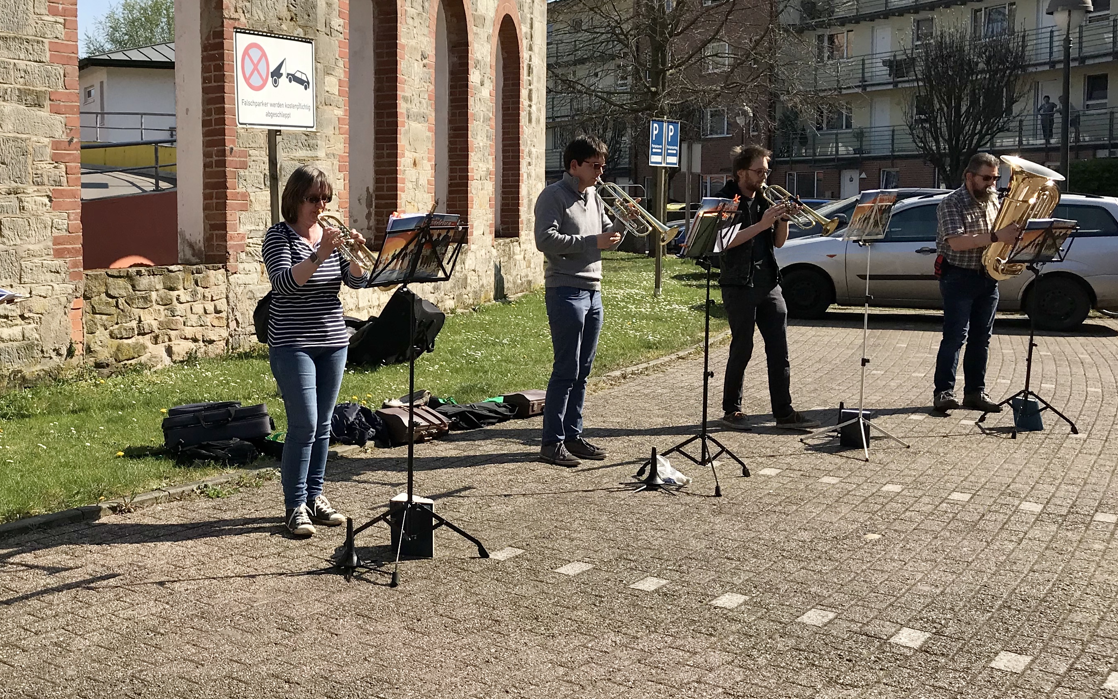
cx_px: 311
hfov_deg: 44.1
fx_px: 1341
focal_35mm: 44
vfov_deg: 29.2
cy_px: 299
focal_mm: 3.99
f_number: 1.8
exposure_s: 1/2283
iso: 20
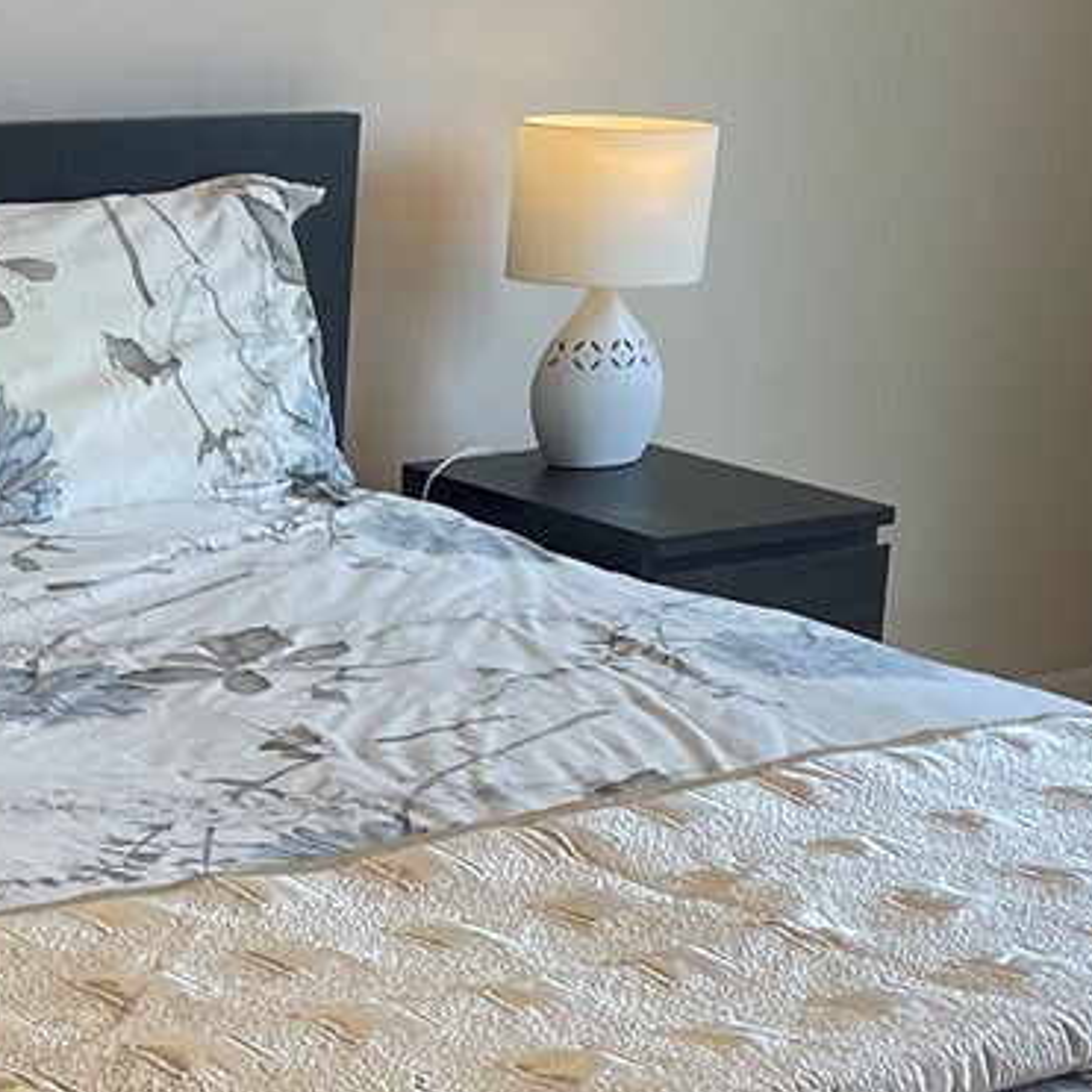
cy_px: 668
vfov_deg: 17.5
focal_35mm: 99
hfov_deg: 17.3
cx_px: 100
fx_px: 3533
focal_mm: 4.2
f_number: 1.6
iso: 100
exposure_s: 1/120
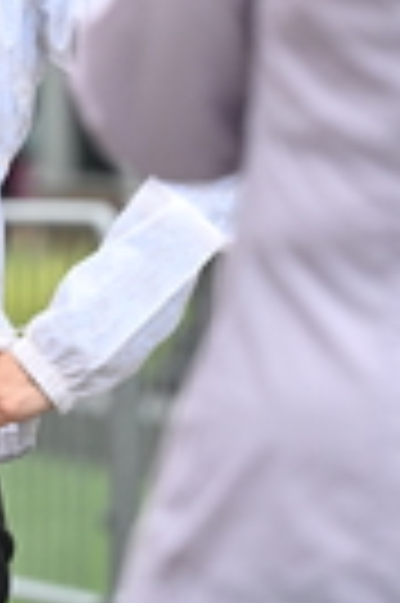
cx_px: -204
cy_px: -248
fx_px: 7569
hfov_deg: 3.0
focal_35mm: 453
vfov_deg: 4.5
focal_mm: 110
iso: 640
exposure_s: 1/2000
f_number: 2.8
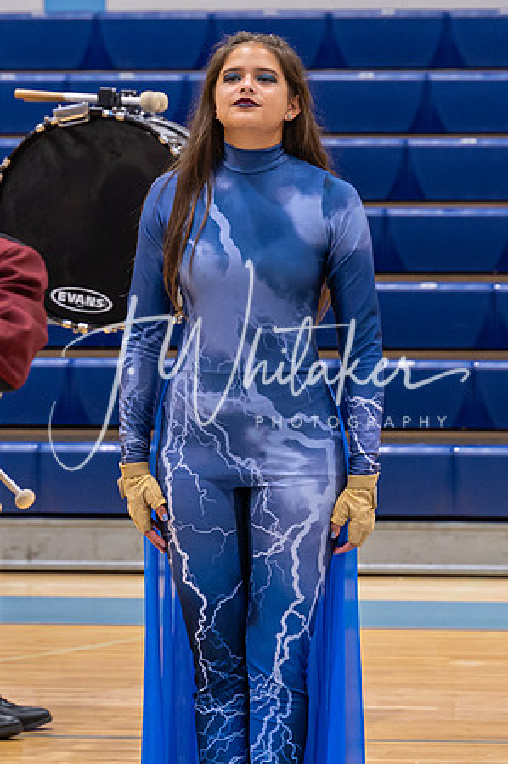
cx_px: 189
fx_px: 6302
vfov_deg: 6.9
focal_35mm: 297
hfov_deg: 4.6
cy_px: 242
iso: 1600
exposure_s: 1/100
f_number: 5
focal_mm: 135
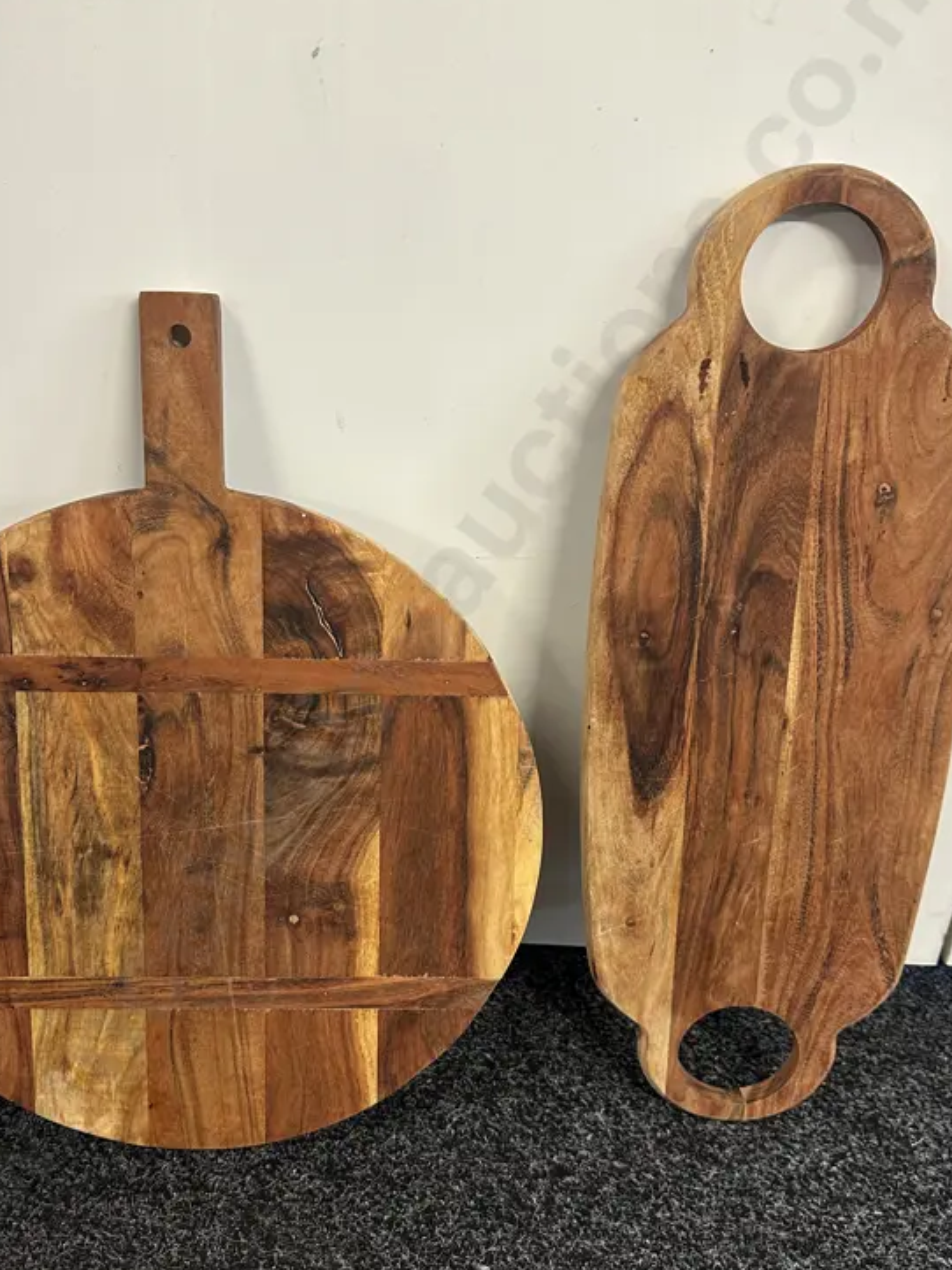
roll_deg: -1.2
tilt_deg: -33.1
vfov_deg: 54.0
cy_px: 650
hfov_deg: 41.7
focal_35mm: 34
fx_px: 1247
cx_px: 402
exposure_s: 1/50
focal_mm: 6.86
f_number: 1.78
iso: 200
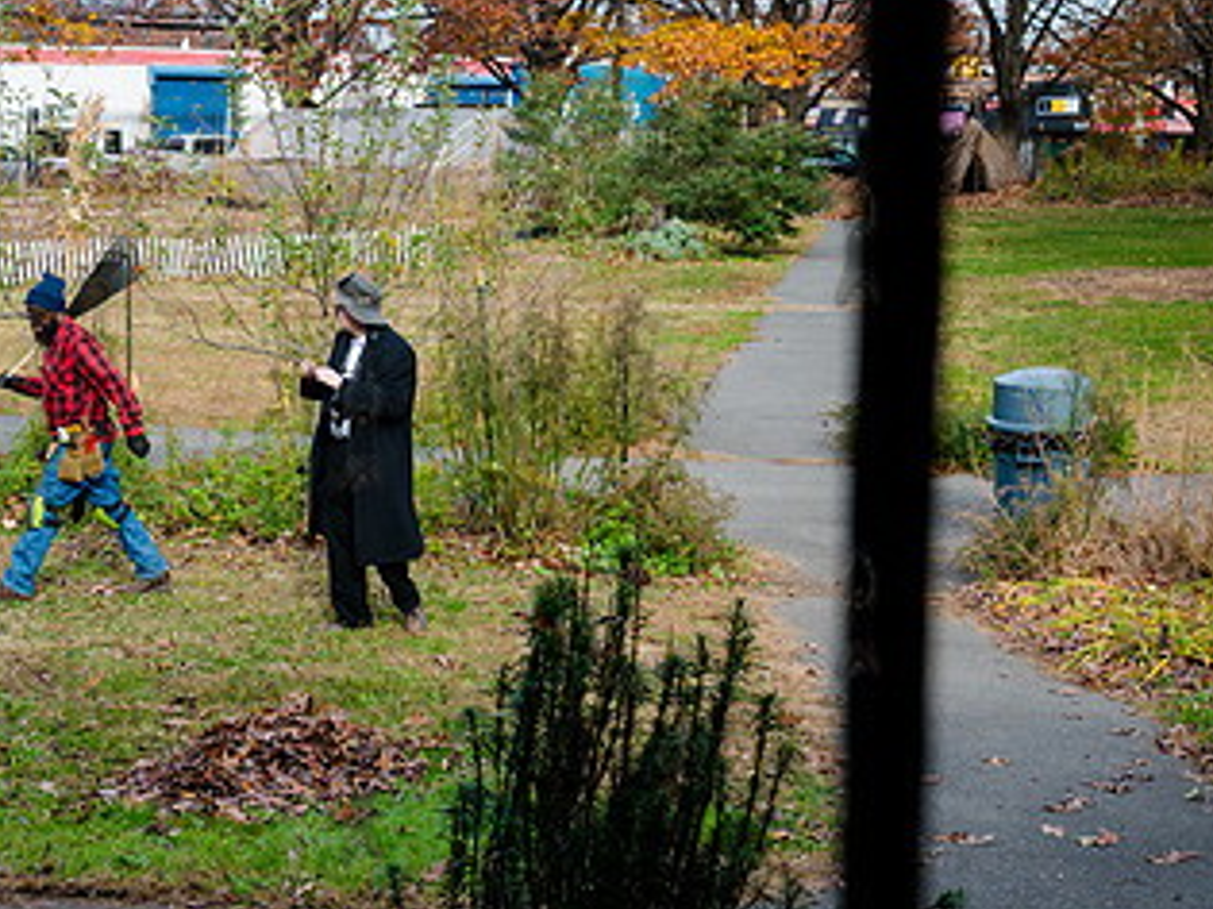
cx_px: 358
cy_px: 424
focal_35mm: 62
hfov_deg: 30.9
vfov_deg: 23.6
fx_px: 2172
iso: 1000
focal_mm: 35
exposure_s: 1/800
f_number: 5
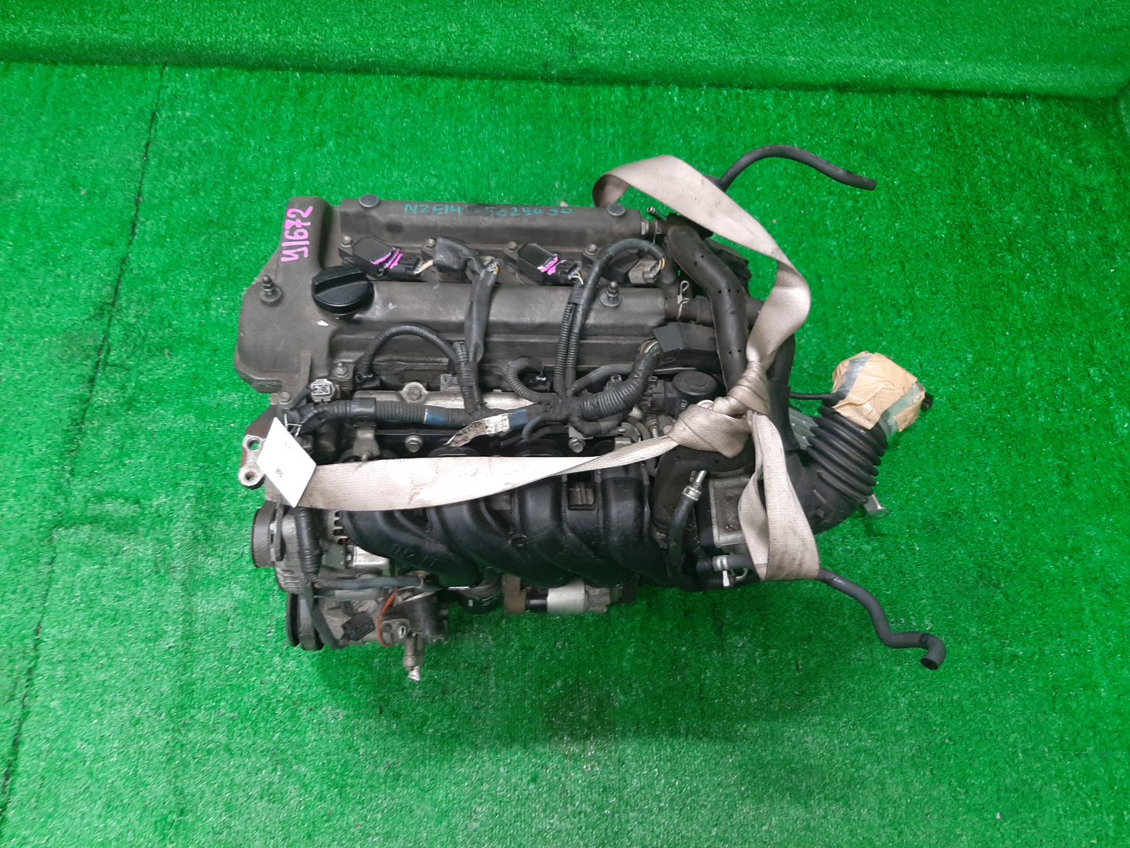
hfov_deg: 67.3
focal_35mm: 26
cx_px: 565
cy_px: 424
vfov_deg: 53.1
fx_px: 849
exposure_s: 1/50
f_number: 1.7
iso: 174
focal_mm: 3.93
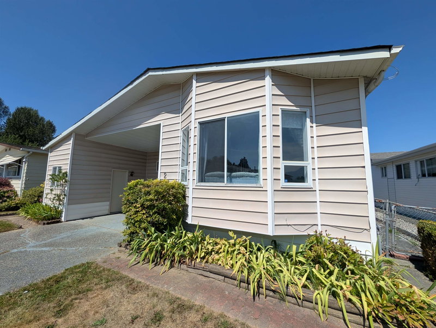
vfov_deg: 94.6
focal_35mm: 12
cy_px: 164
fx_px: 151
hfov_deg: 110.5
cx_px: 218
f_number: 1.7
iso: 46
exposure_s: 1/4184
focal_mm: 2.02
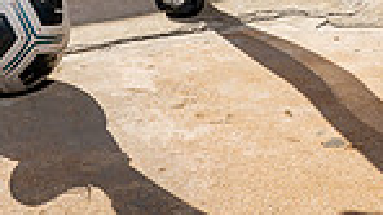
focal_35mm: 124
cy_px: -311
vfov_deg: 8.8
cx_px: 160
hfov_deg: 17.3
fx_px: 1258
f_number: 8
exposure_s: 1/250
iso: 100
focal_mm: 39
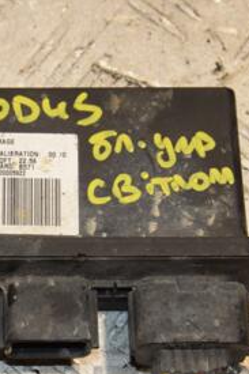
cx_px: 14
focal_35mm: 190
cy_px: 205
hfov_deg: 7.2
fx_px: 1974
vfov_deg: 10.8
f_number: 9
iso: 800
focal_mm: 58
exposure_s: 1/200
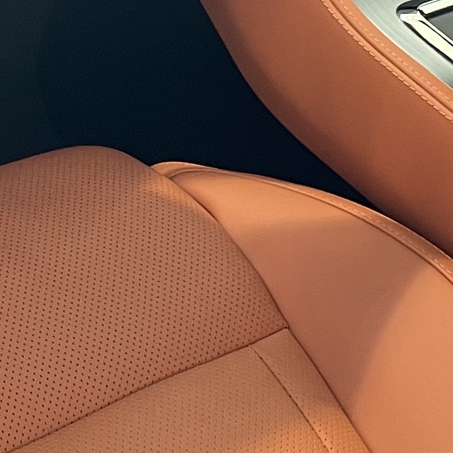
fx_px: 1762
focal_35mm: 119
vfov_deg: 13.8
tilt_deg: -27.6
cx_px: 55
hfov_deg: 14.5
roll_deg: -17.5
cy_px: -208
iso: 200
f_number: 1.6
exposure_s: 1/60
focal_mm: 4.2
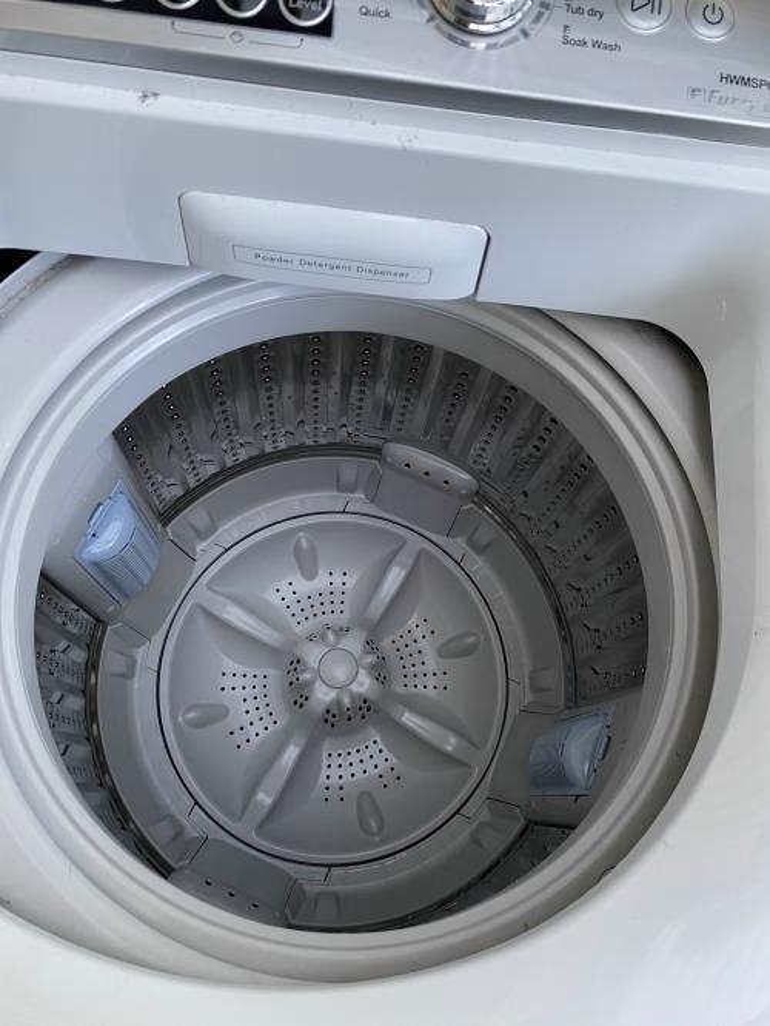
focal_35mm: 26
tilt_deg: -69.7
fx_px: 771
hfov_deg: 53.1
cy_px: 513
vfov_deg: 67.3
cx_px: 385
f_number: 1.8
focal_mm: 4.25
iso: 160
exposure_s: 1/60
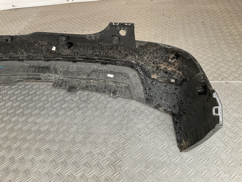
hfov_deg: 61.7
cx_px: 121
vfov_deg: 48.2
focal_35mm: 29
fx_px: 203
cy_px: 91
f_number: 1.8
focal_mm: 3
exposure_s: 1/50
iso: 50
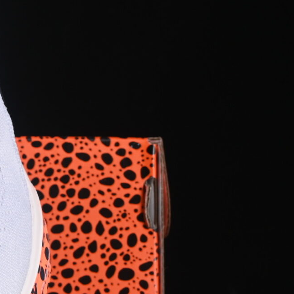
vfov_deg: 7.0
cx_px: -262
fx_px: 2402
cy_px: 160
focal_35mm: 250
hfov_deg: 6.8
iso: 160
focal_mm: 50
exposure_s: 1/80
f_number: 8
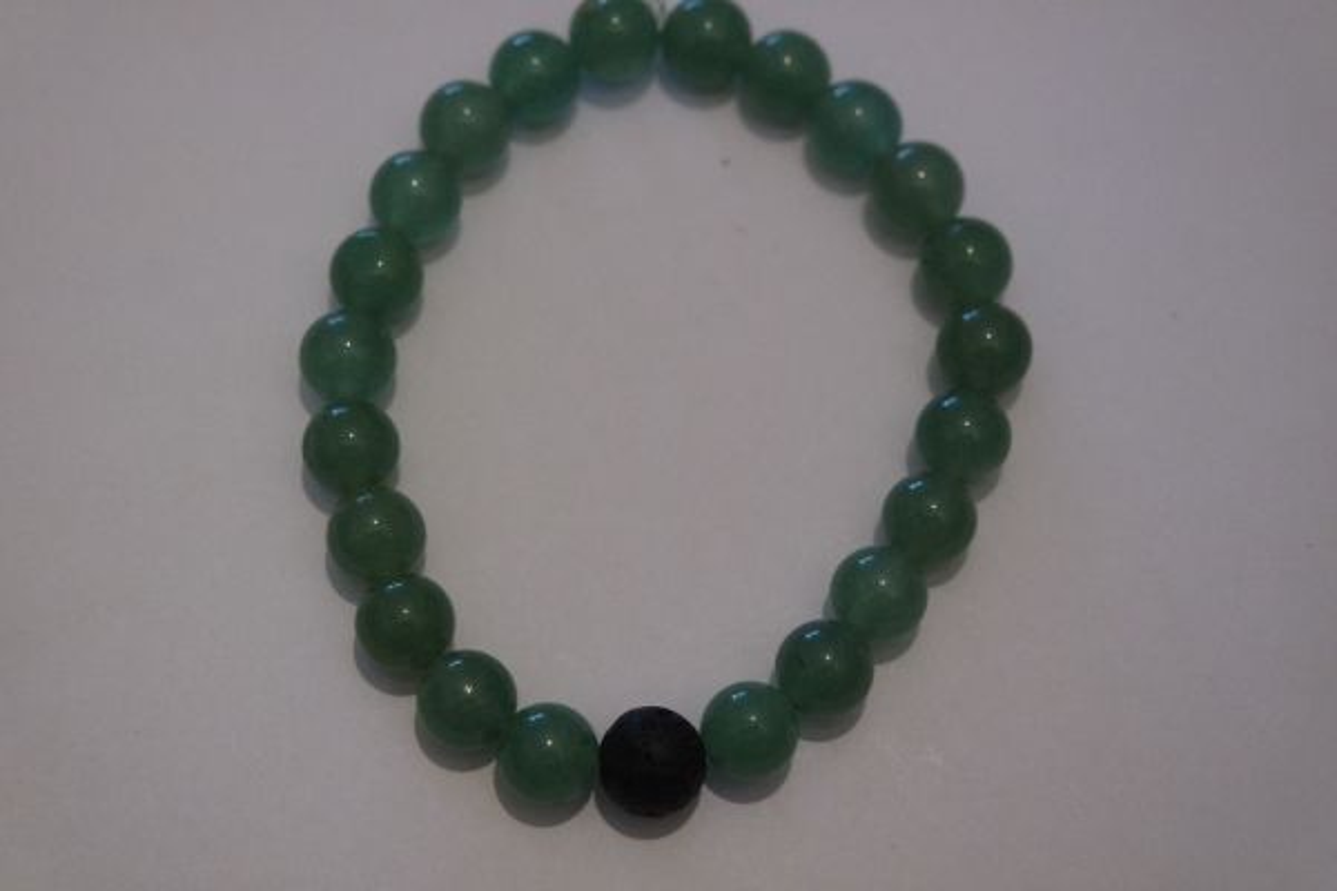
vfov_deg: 19.7
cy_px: 446
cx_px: 668
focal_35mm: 69
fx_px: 2562
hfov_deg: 29.2
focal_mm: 45
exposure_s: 1/80
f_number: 5.6
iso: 3200
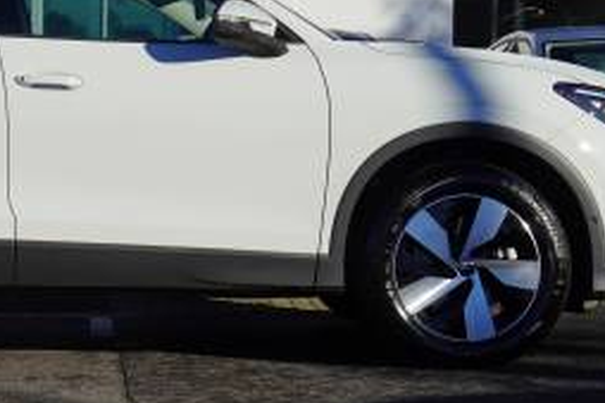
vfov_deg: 12.8
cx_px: 62
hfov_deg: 19.0
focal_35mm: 106
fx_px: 1780
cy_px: 64
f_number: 6.3
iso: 100
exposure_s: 1/320
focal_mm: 28
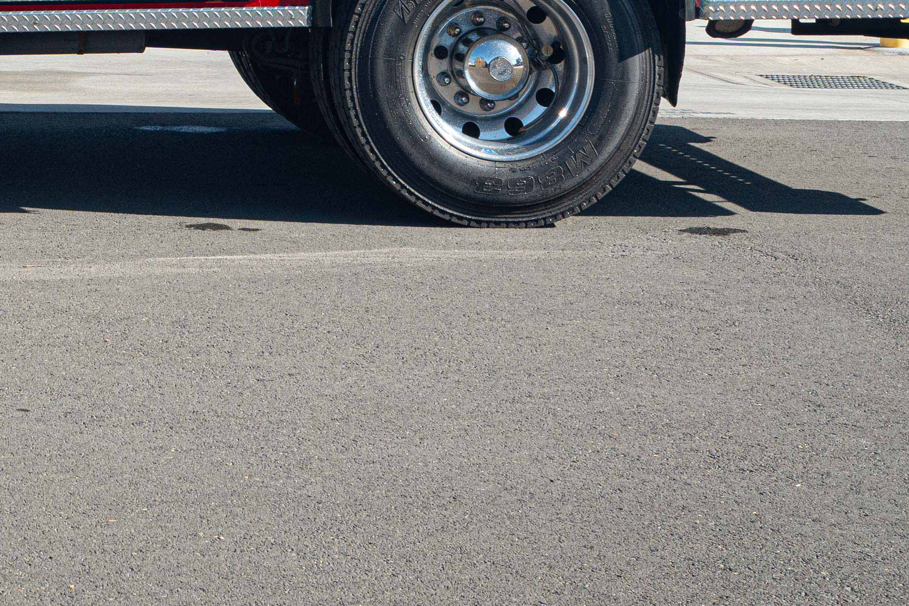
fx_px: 2727
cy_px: -284
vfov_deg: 12.1
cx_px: -136
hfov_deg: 18.1
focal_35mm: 108
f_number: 10
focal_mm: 34
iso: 640
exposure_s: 1/200
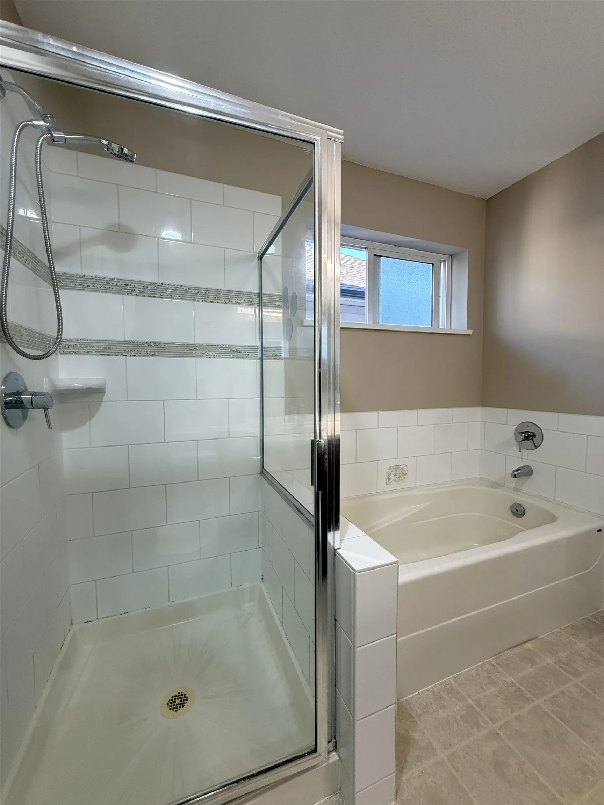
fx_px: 326
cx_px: 302
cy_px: 402
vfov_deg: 102.1
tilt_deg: -3.1
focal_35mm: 14
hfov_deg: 85.7
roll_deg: +0.1
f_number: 2.2
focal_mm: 2.22
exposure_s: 1/120
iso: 250
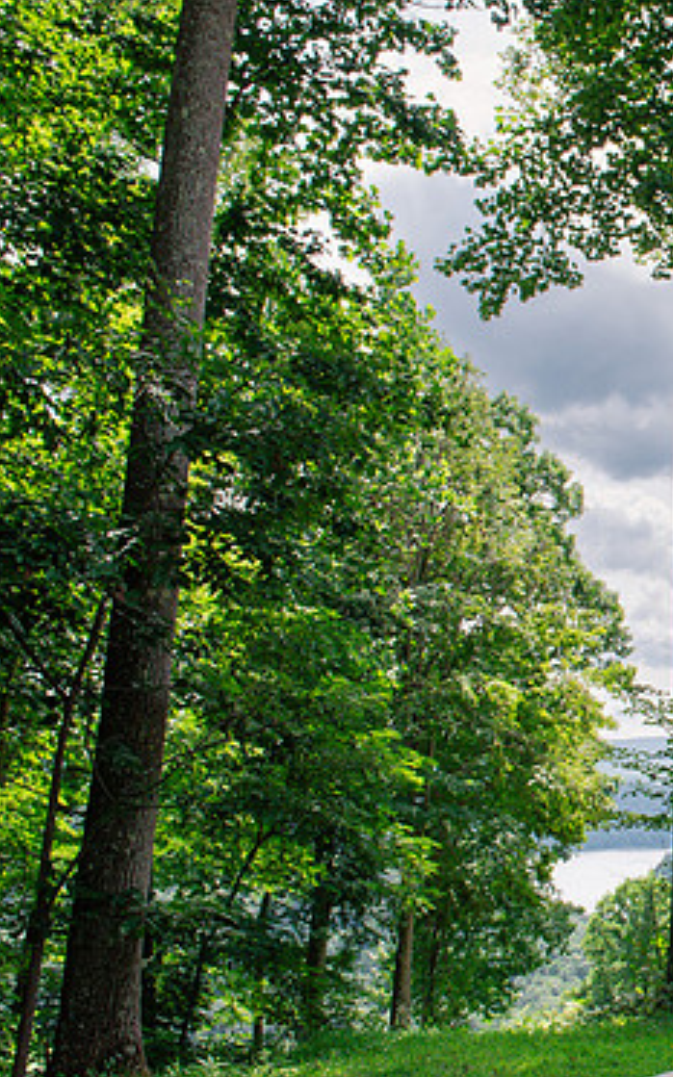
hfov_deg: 24.5
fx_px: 1292
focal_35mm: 44
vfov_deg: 45.2
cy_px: 583
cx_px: 928
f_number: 8
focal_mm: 24
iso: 500
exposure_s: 1/800
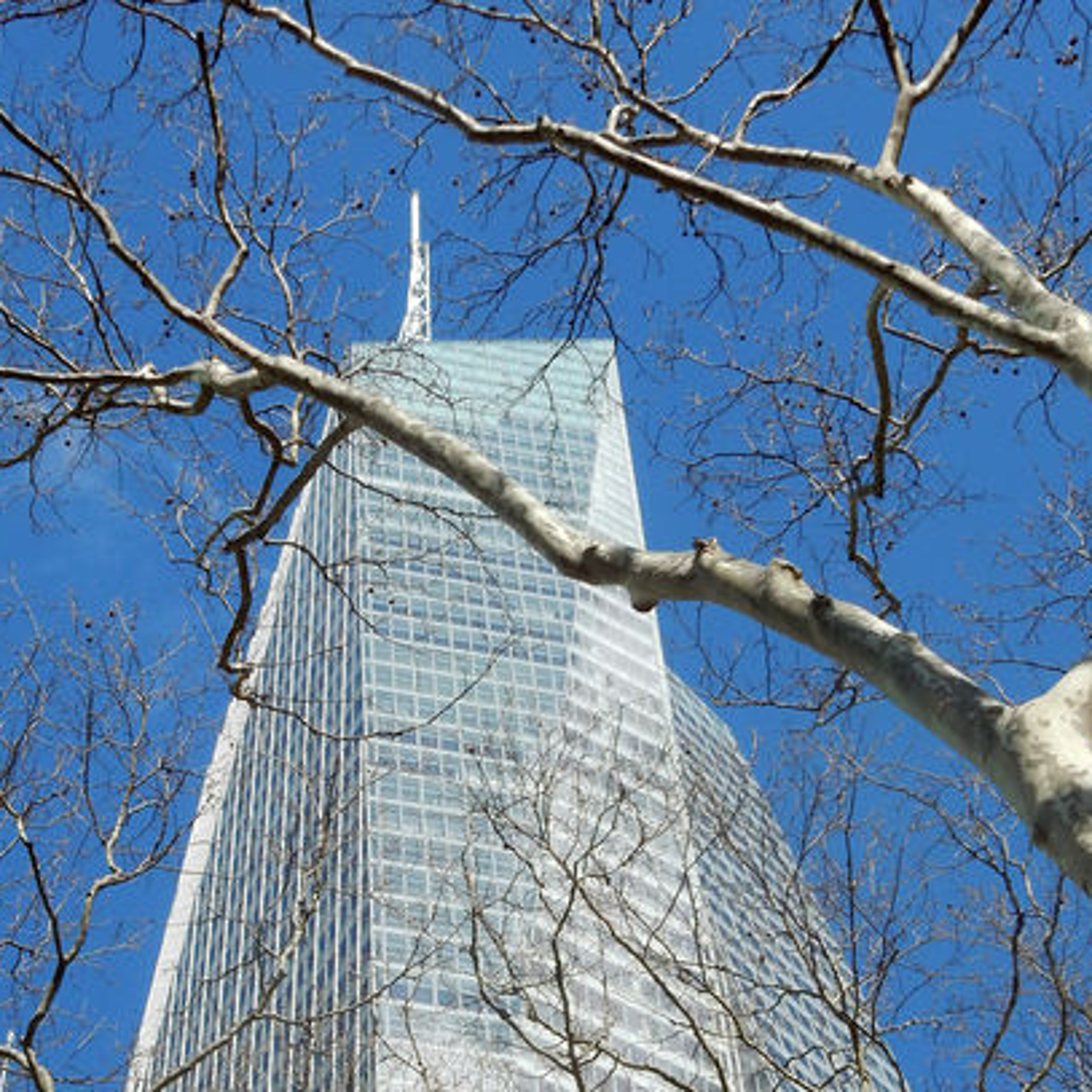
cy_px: 1036
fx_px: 2998
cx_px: 549
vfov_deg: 20.1
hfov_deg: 20.6
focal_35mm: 84
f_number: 4.2
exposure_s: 1/1000
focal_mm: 7.6
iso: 125
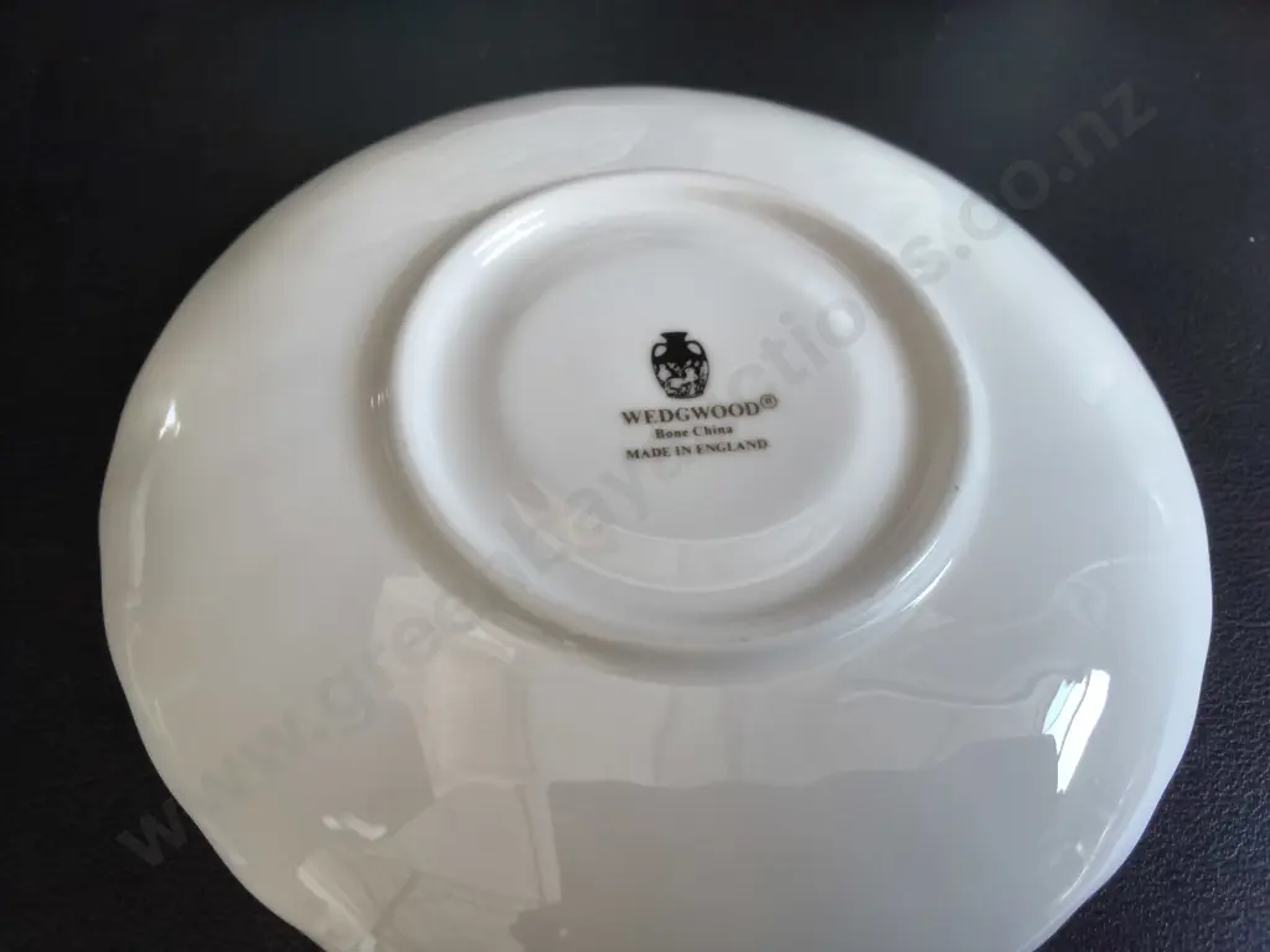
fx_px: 991
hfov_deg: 65.3
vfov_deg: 51.4
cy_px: 476
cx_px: 635
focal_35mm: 27
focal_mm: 2.87
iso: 320
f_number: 2
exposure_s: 1/100
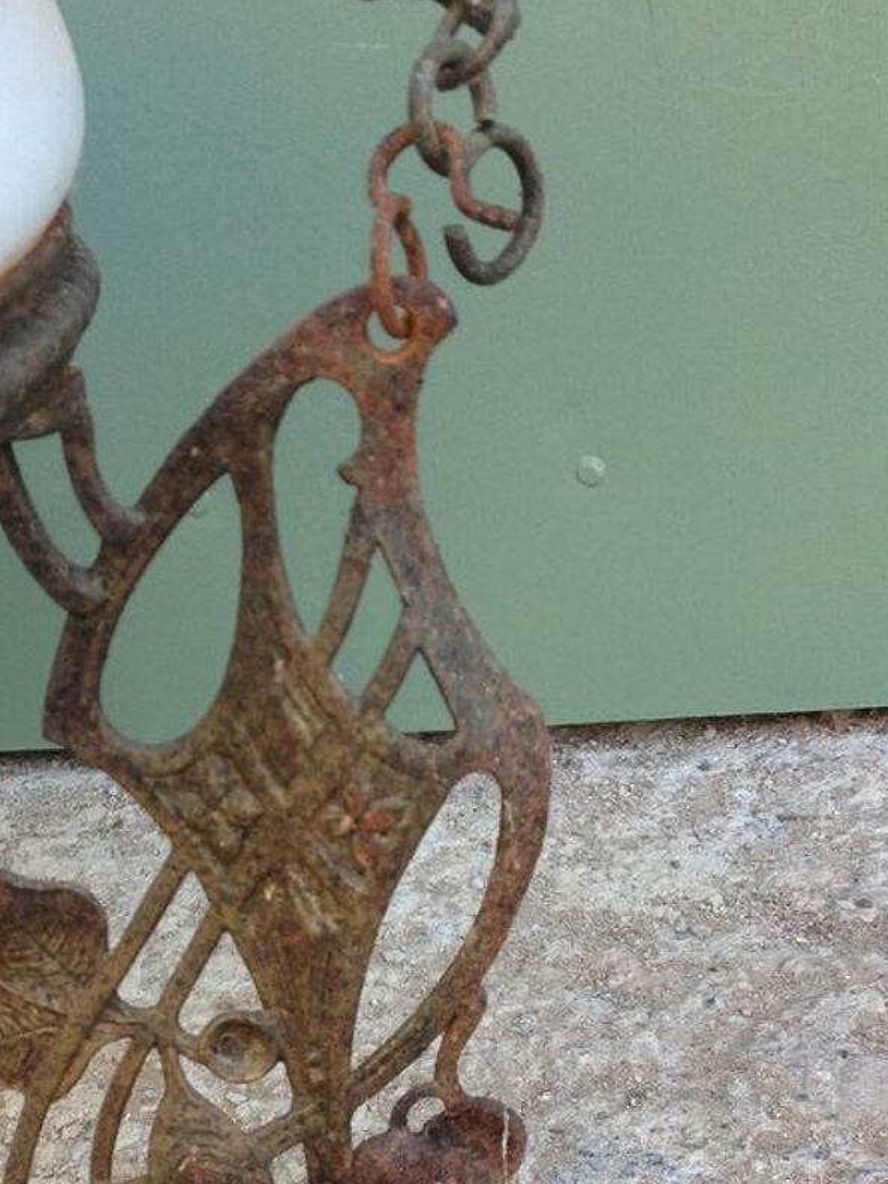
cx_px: 353
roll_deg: +7.7
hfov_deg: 24.8
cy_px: 864
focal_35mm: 59
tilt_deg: -26.4
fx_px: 2019
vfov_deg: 32.2
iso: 80
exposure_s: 1/120
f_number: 2.4
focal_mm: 4.28
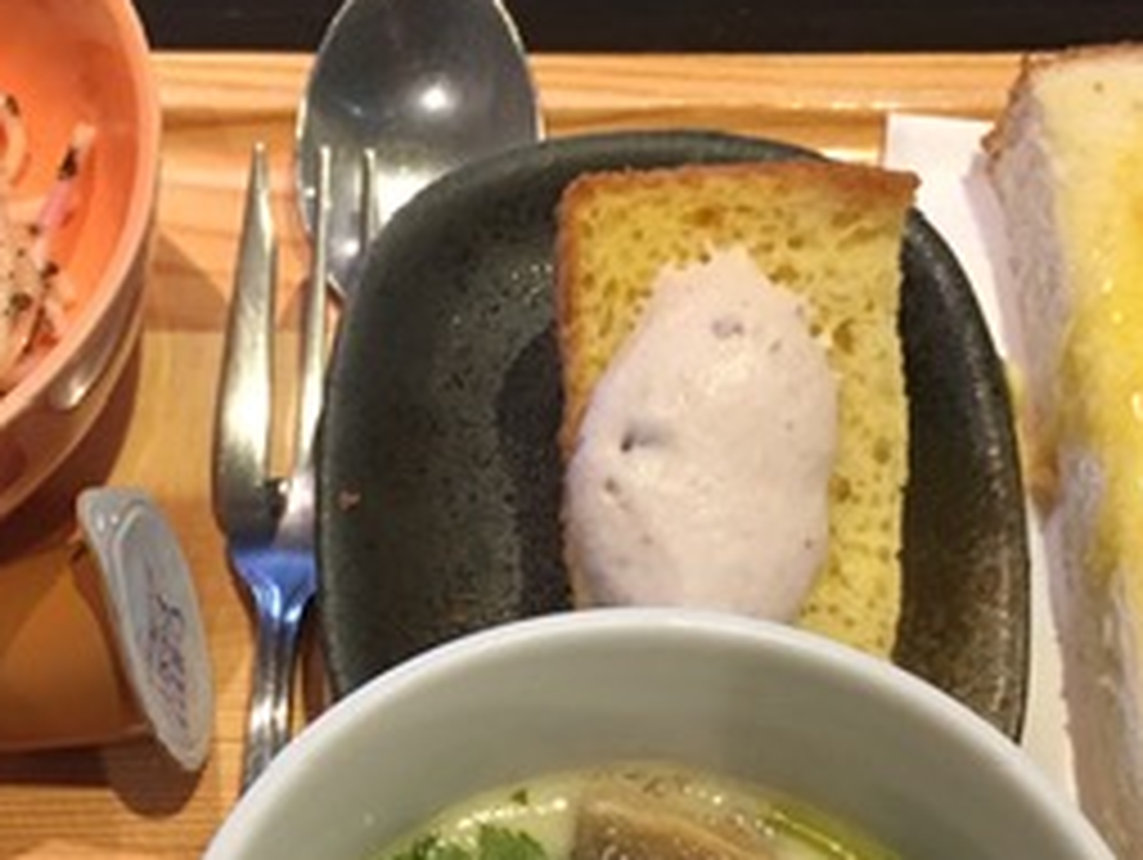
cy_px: 765
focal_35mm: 73
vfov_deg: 19.8
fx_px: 2413
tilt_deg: -62.2
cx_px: 396
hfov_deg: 26.5
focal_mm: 4.15
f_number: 2.2
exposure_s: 1/30
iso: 160
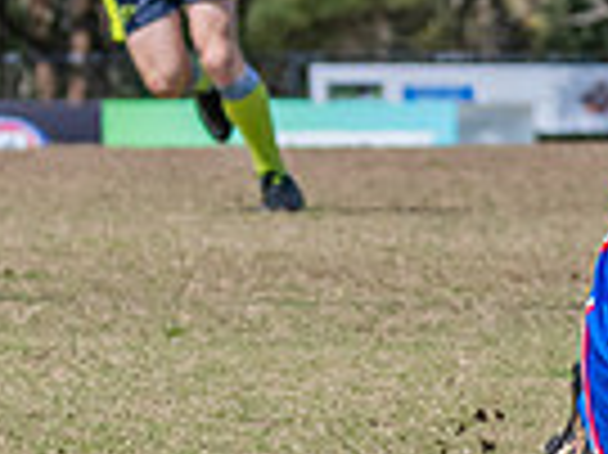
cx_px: 825
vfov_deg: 1.6
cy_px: -305
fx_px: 16110
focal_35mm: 918
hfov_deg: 2.2
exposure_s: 1/2000
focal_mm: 170
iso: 800
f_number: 7.1
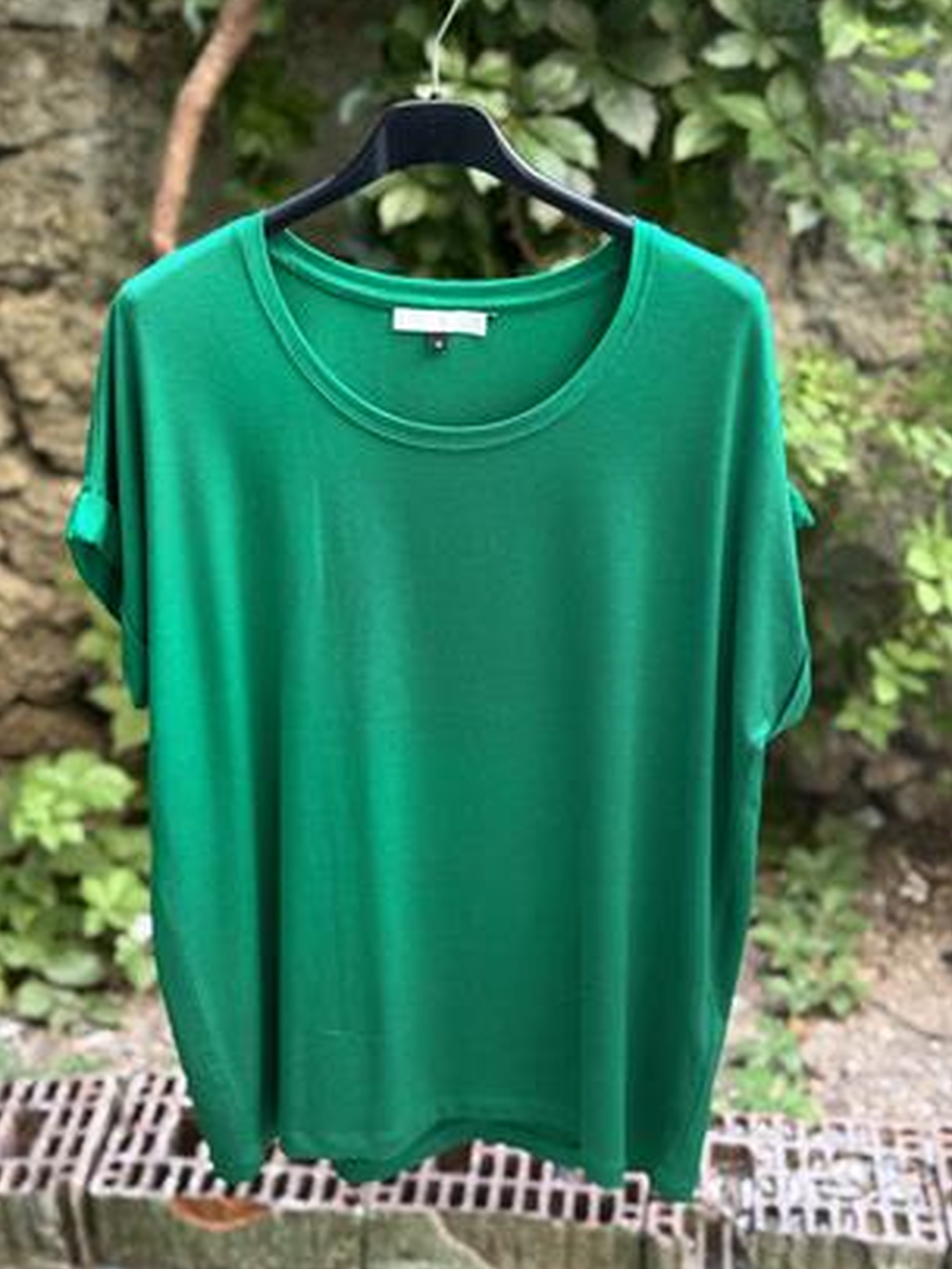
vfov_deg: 38.9
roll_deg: +0.8
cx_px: 470
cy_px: 625
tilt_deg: -20.6
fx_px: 1796
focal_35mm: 49
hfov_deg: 29.7
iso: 125
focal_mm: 6.76
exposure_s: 1/60
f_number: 1.78
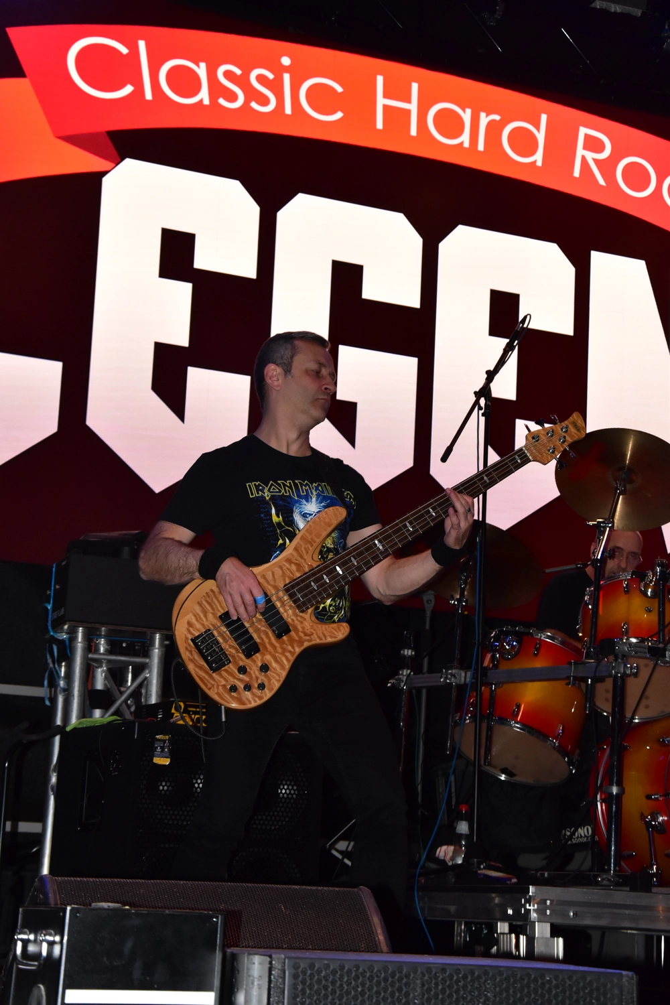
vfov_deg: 28.1
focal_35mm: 72
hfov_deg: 18.9
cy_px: 502
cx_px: 335
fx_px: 2010
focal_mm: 48
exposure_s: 1/200
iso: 2000
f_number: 8
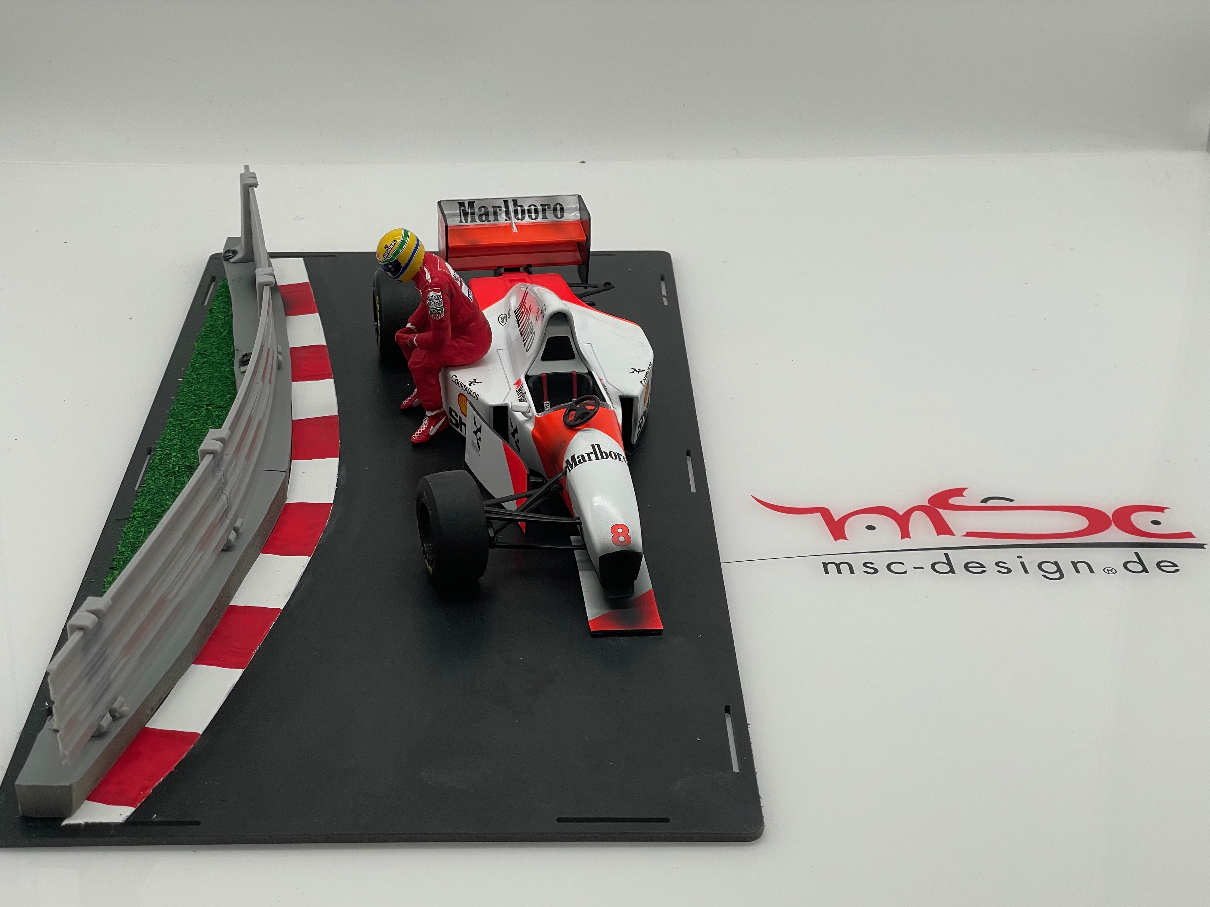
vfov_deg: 27.5
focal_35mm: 53
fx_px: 1853
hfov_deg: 36.2
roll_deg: -1.2
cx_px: 613
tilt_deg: -27.7
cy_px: 462
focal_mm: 6
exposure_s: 1/99
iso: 40
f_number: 2
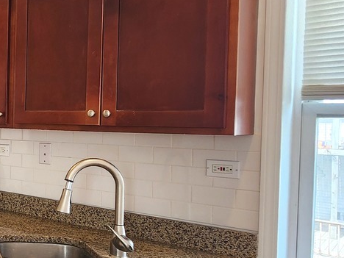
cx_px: -103
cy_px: 135
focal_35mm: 40
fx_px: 398
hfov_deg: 33.8
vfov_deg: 36.0
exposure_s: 1/60
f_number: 2.2
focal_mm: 2.2
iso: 100
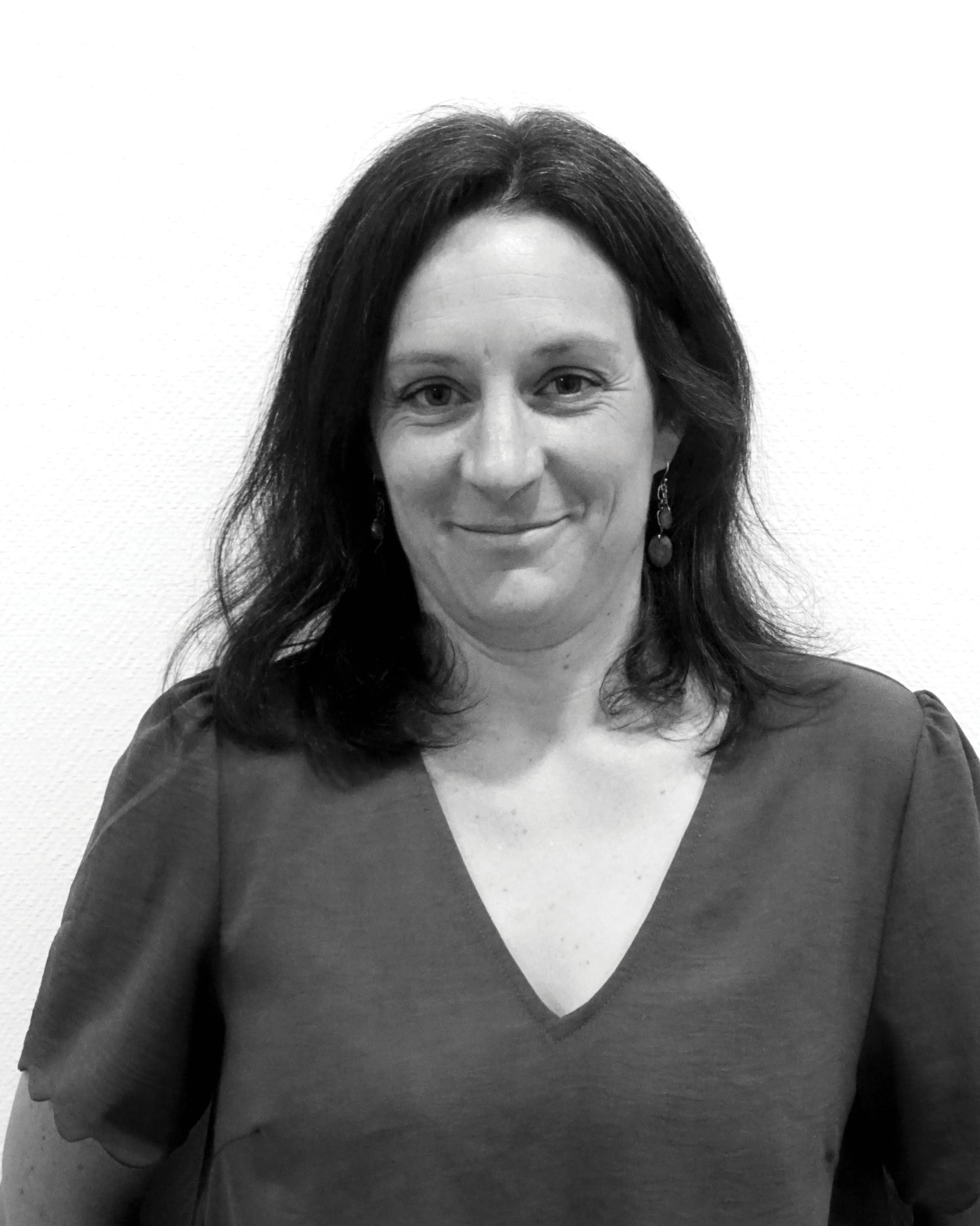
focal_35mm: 65
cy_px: 515
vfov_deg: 29.1
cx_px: 512
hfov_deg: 23.5
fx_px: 2357
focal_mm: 9.52
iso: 800
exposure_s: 1/50
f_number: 4.5
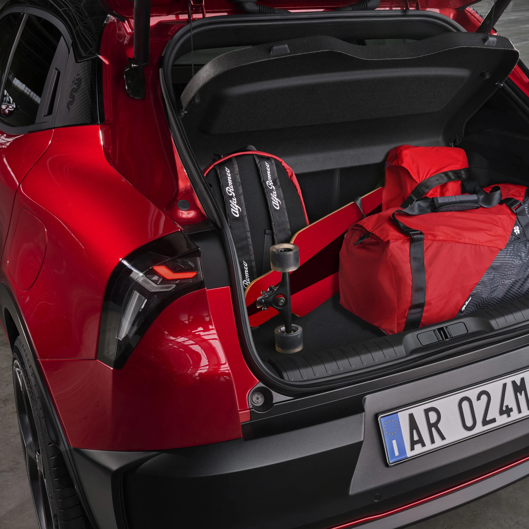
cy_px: 267
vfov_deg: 37.8
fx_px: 772
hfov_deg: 37.2
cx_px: 371
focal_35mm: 45
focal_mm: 34.5
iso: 100
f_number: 10
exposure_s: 1/8
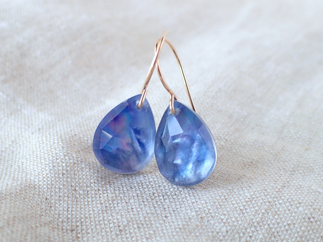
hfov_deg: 45.8
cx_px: 166
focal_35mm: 41
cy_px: 119
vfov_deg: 35.1
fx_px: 383
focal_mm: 5.5
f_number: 2.3
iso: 125
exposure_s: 1/125
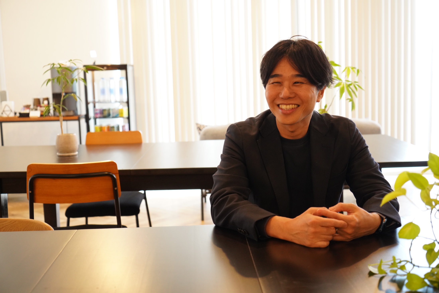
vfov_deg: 29.2
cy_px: 146
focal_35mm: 46
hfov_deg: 42.7
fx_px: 561
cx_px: 220
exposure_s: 1/50
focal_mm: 46
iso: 2000
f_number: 4
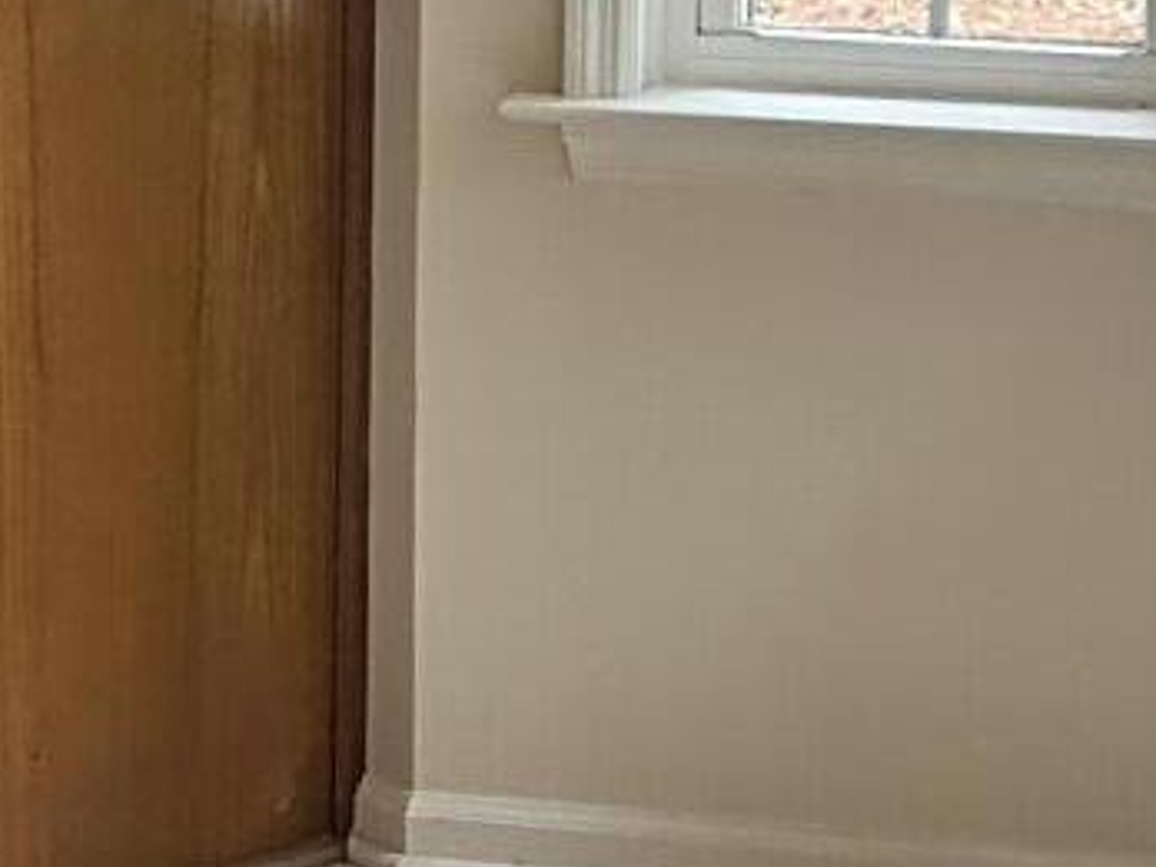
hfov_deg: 14.3
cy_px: -352
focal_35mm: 138
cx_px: 322
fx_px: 4609
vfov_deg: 10.4
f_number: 1.78
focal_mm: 6.86
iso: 640
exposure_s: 1/60
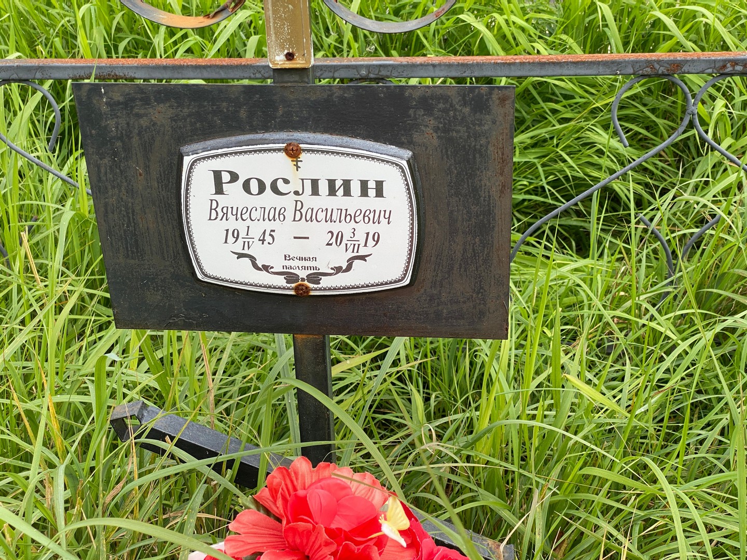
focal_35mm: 52
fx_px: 1122
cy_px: 280
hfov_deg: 36.8
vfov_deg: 28.0
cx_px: 374
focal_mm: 6
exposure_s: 1/390
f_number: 2
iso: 20
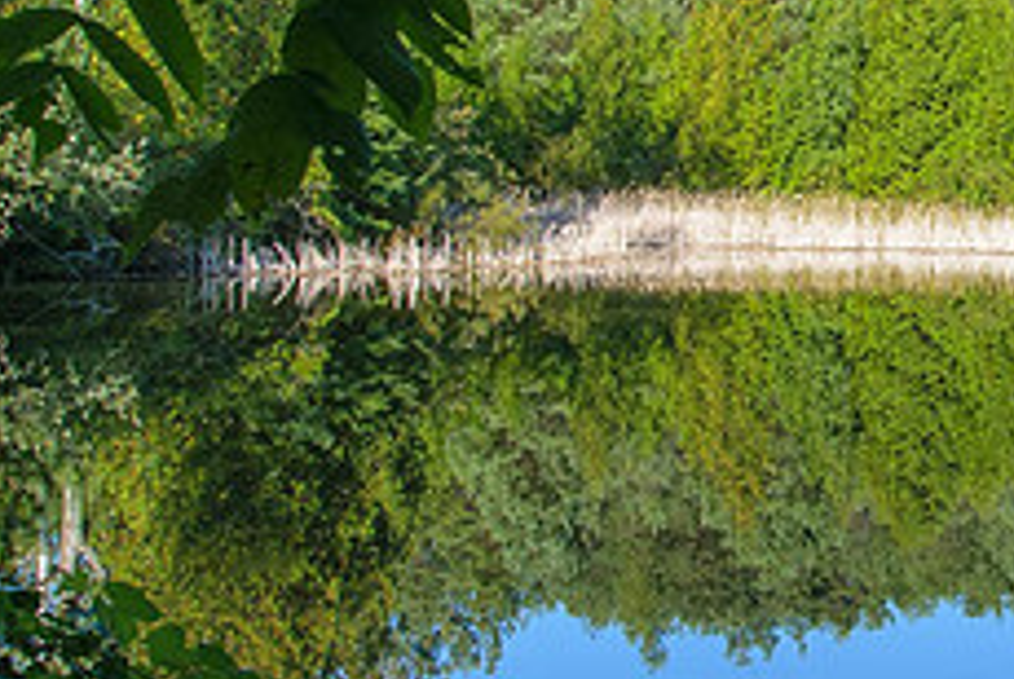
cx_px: 1058
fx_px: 1918
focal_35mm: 68
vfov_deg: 19.8
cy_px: 95
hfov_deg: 27.6
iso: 400
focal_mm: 18
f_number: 22
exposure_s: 1/60
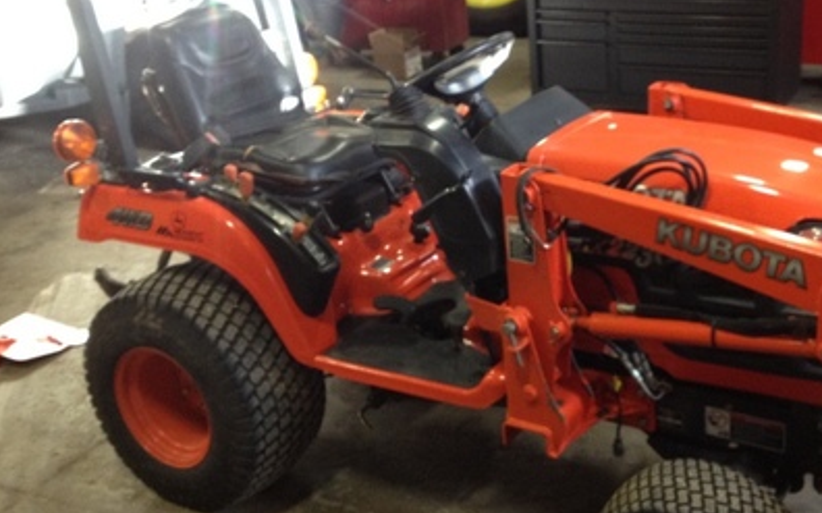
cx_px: 529
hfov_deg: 39.2
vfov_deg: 25.2
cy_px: 172
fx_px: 1142
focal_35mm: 51
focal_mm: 4.28
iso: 200
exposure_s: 1/20
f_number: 2.4
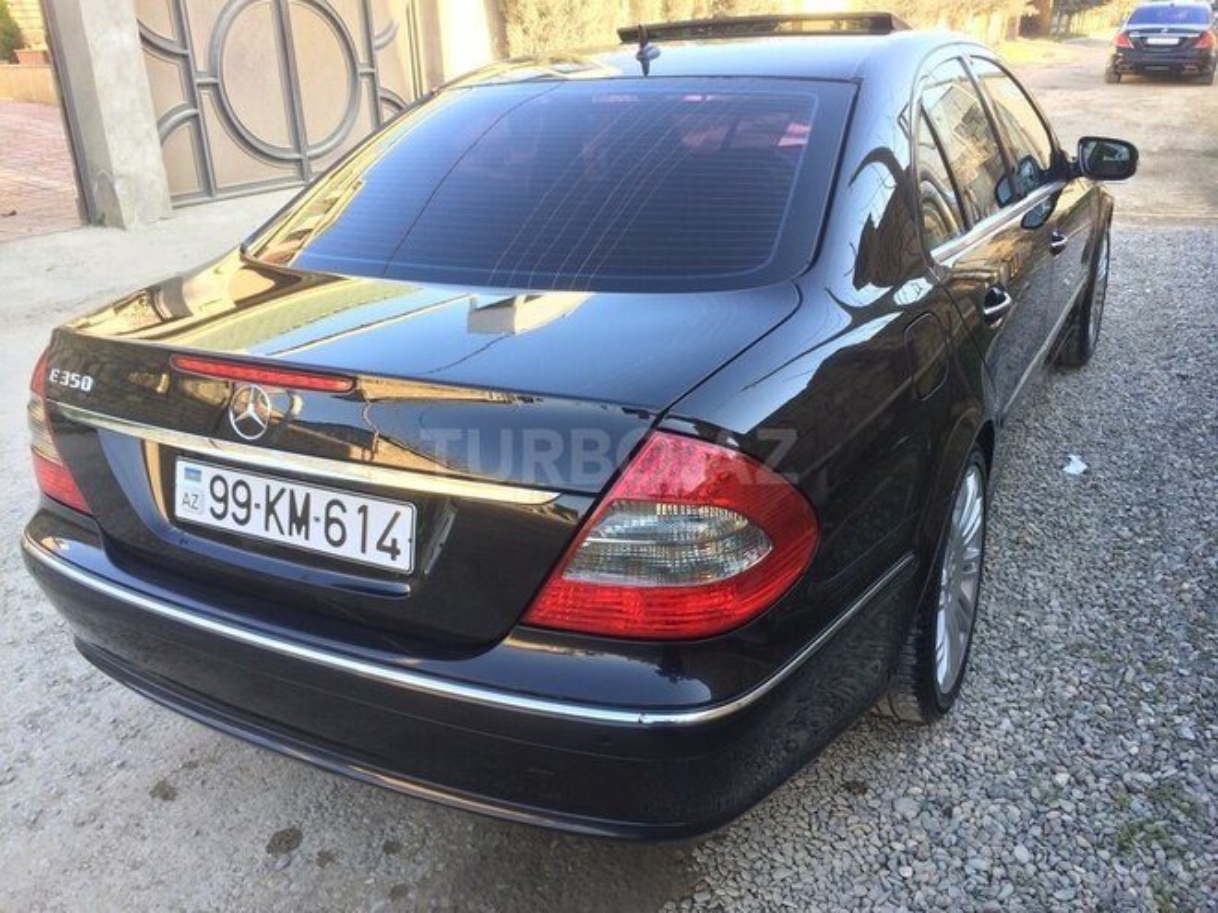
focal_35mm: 29
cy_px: 456
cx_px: 609
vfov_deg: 48.2
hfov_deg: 61.7
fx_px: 1020
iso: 32
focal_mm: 4.15
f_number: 2.2
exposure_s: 1/103
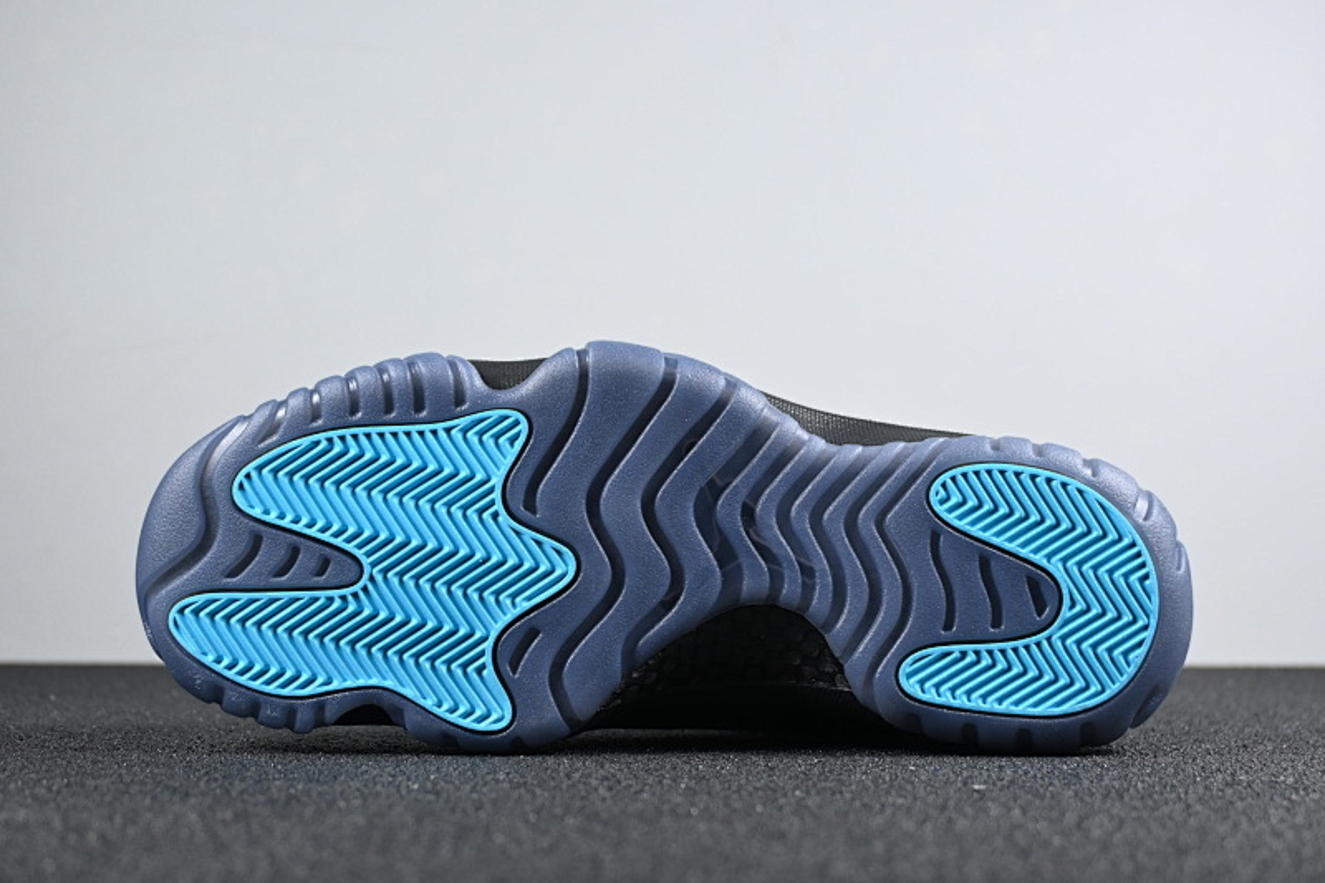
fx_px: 1877
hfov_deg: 38.9
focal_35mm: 51
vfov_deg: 26.5
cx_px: 662
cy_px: 442
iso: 640
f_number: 5
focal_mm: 34
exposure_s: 1/125
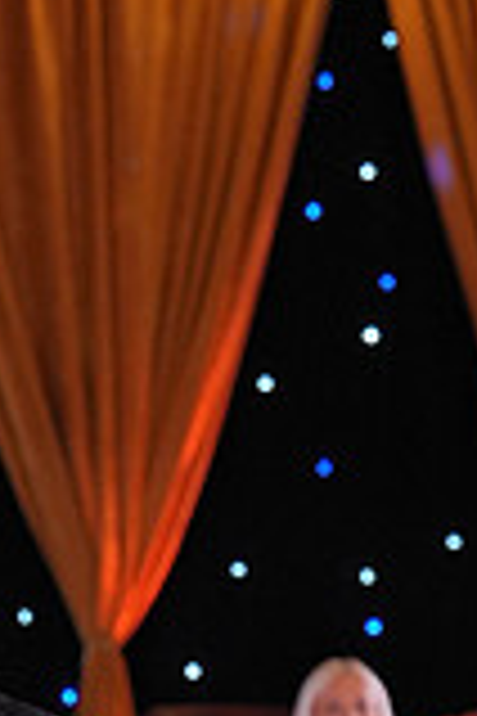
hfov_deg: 4.5
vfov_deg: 6.7
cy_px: 1103
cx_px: -137
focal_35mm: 302
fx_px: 6002
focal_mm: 83
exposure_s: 1/400
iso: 1600
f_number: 4
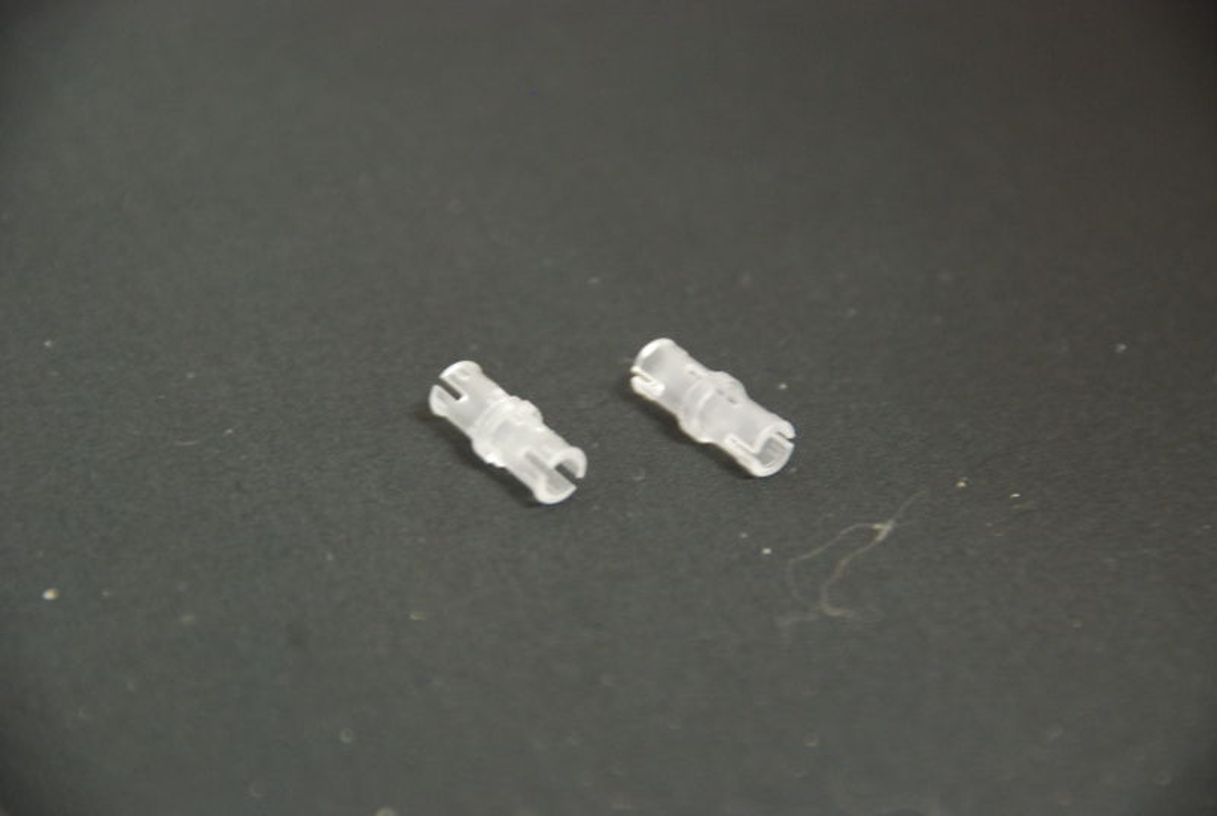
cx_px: 608
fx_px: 8633
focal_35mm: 255
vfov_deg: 5.4
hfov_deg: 8.1
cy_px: 408
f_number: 5.6
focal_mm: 170
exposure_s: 1/4
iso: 800
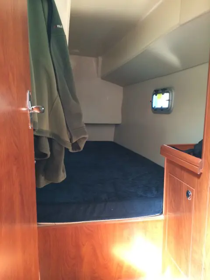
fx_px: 243
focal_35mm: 30
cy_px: 140
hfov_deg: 46.8
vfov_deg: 60.0
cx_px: 105
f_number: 2.2
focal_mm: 4.12
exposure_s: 1/30
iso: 320
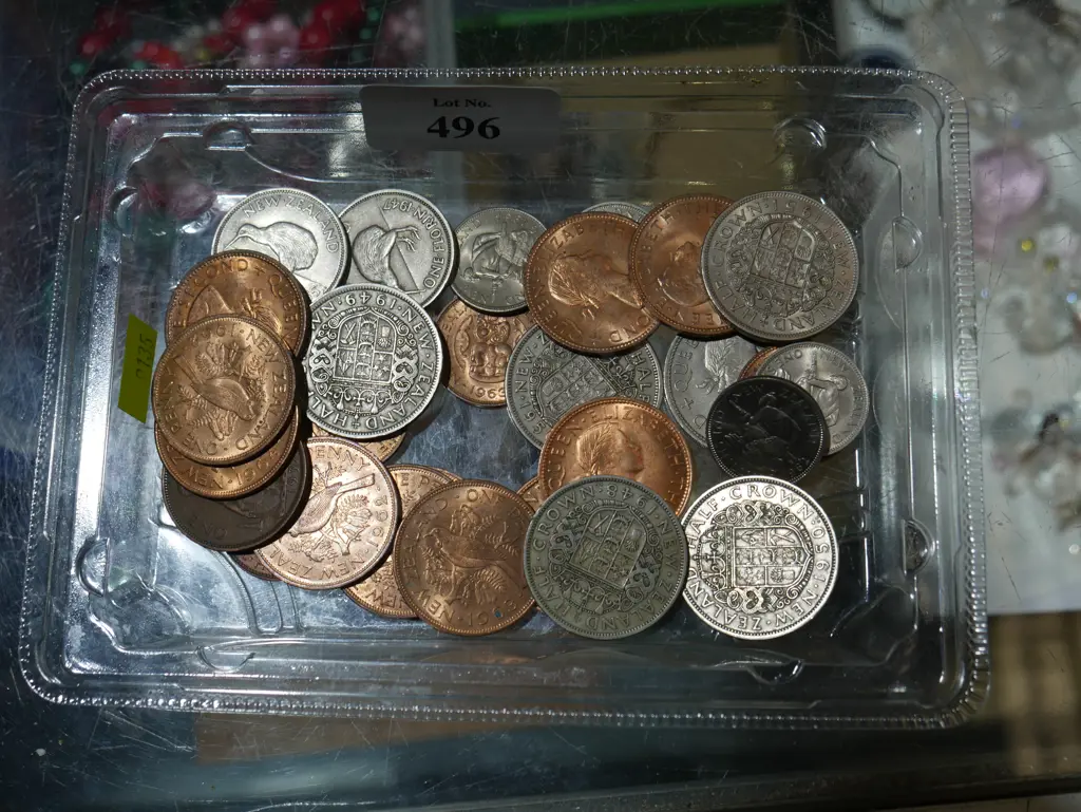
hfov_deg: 39.6
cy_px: 406
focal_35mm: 48
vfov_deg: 30.3
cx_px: 540
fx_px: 1500
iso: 200
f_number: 5.6
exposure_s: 1/125
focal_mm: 24
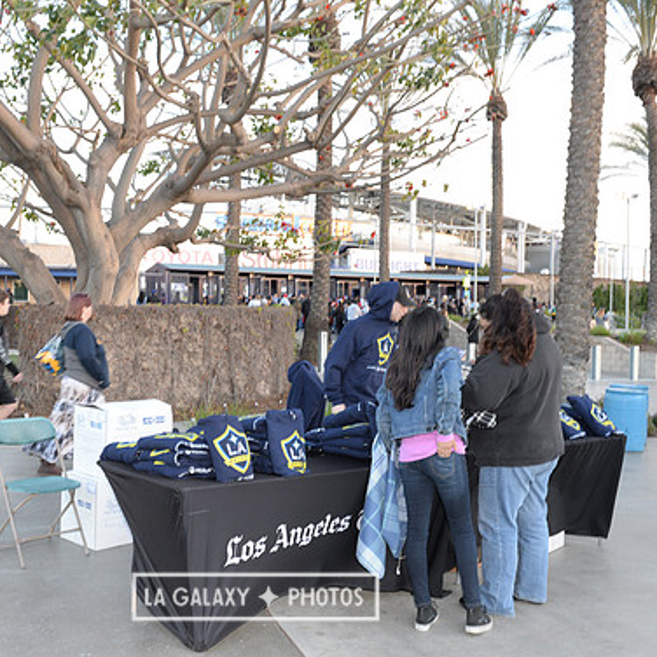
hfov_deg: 43.6
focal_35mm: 38
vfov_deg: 43.9
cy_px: 335
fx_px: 816
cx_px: 255
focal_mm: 29
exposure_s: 1/80
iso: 800
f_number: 7.1
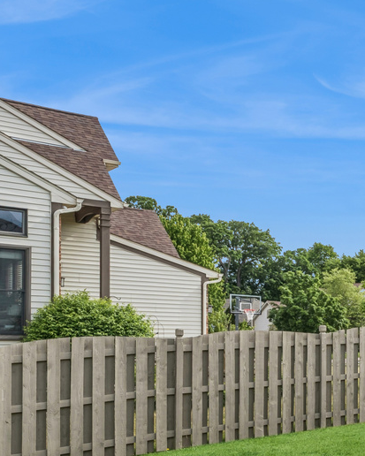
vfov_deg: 35.6
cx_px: 625
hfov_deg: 21.7
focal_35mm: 50
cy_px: 389
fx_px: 675
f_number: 11
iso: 200
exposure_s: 1/250
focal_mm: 17
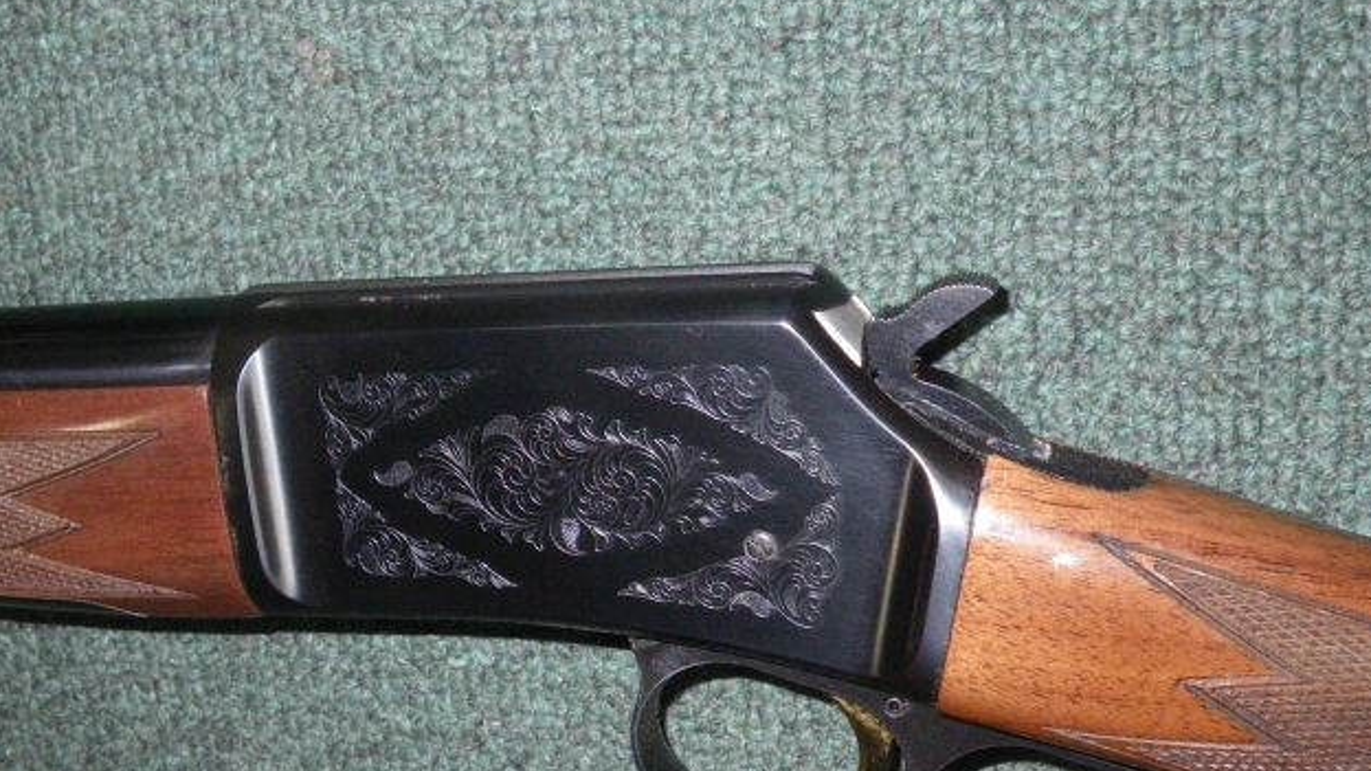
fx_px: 1600
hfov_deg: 46.4
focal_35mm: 44
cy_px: 467
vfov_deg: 27.0
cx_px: 670
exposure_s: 1/50
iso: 400
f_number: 4.2
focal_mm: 5
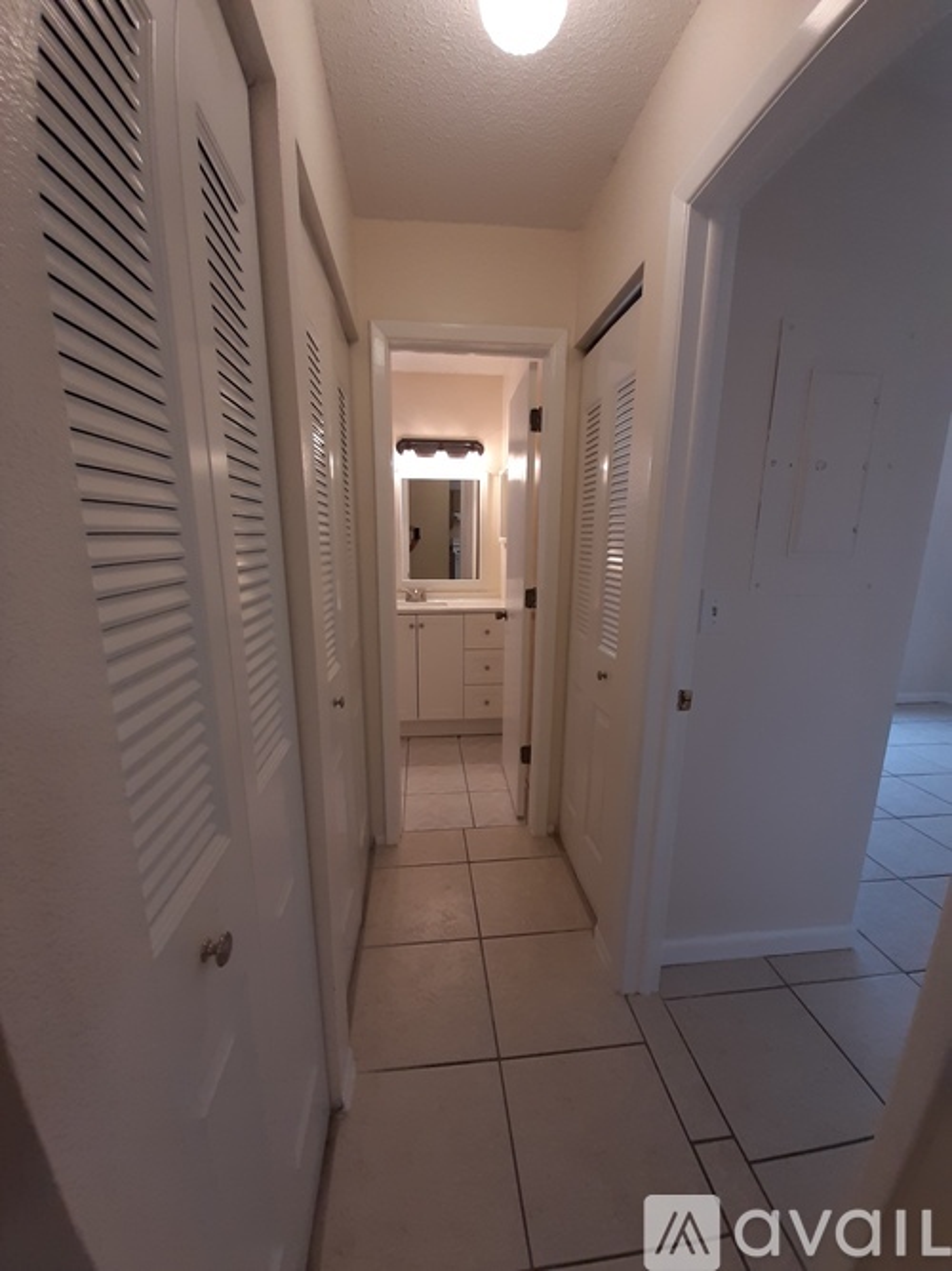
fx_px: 477
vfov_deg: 106.2
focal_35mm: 13
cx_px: 476
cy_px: 636
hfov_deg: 89.9
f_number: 2.2
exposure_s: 1/40
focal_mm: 1.42
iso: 100
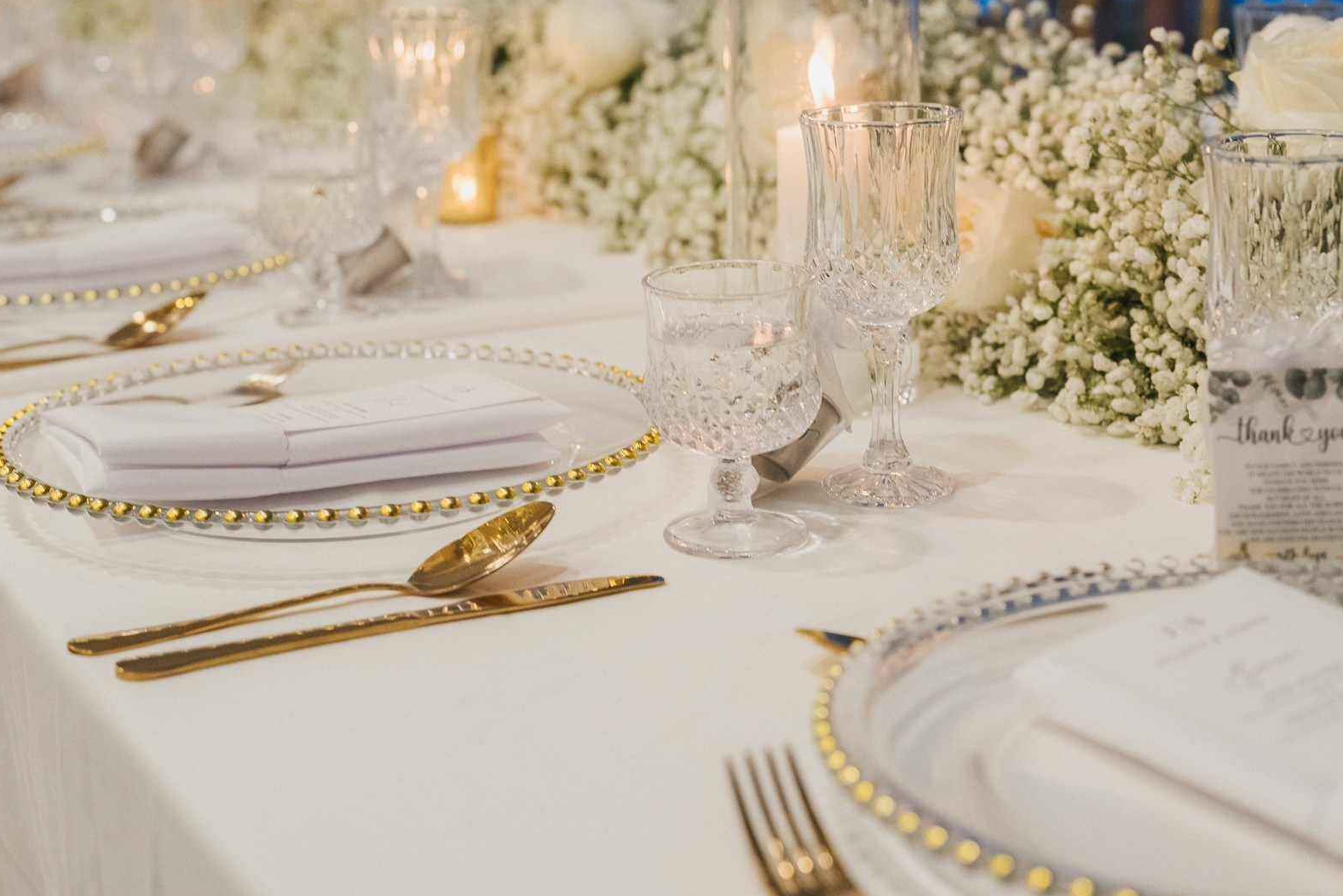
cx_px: 718
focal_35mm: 66
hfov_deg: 30.5
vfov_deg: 20.6
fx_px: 2462
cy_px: 318
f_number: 3.5
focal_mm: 50
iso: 1600
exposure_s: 1/250
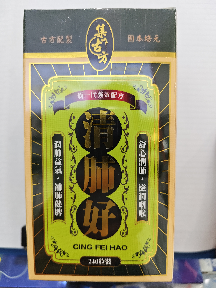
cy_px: 144
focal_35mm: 23
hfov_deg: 58.9
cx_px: 108
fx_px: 191
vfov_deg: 73.9
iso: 71
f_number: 1.88
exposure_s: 1/117
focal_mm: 5.56
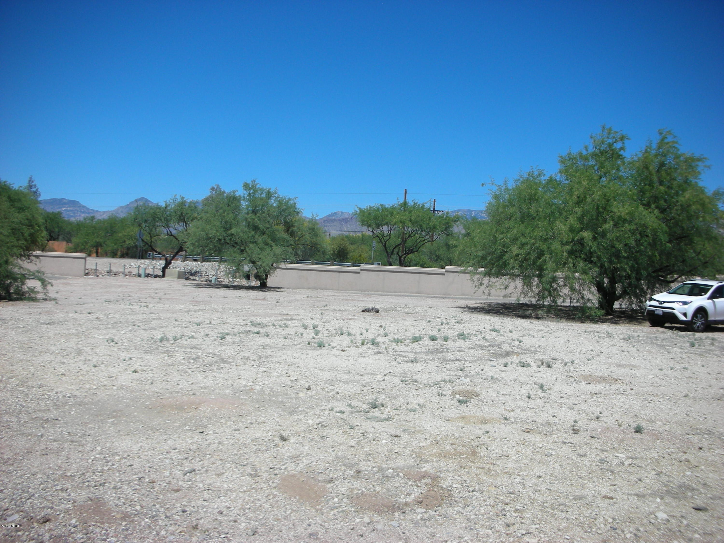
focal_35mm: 35
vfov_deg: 40.7
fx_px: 732
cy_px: 272
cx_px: 362
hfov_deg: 52.6
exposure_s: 1/143
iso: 50
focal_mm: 5.8
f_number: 8.5
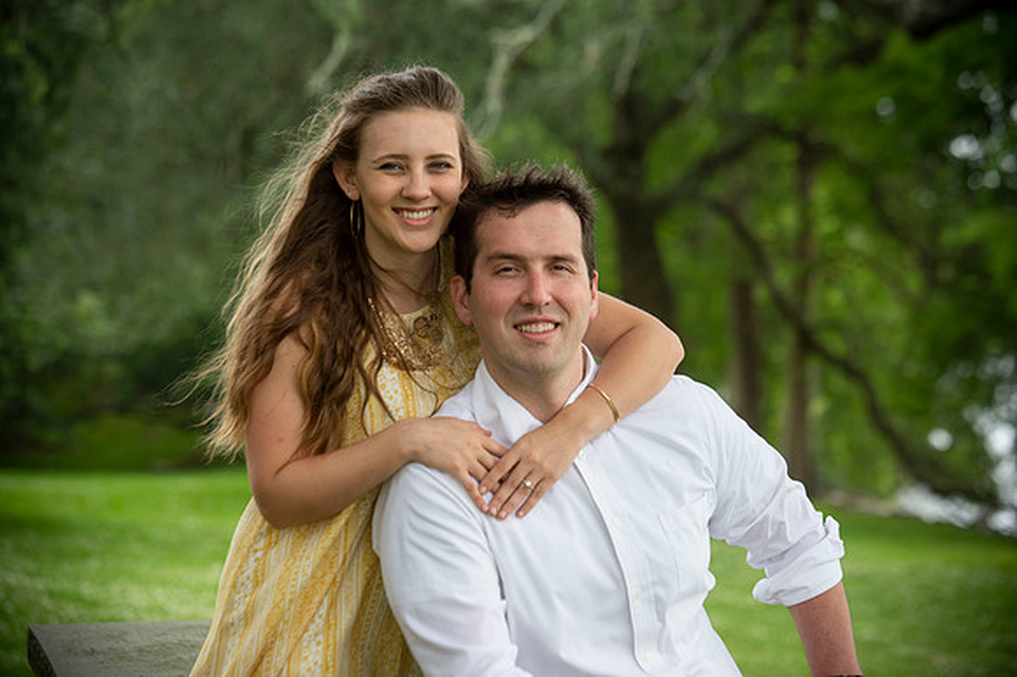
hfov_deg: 15.2
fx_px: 3811
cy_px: 338
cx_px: 508
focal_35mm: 135
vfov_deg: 10.1
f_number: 5.6
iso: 125
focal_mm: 135
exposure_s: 1/125
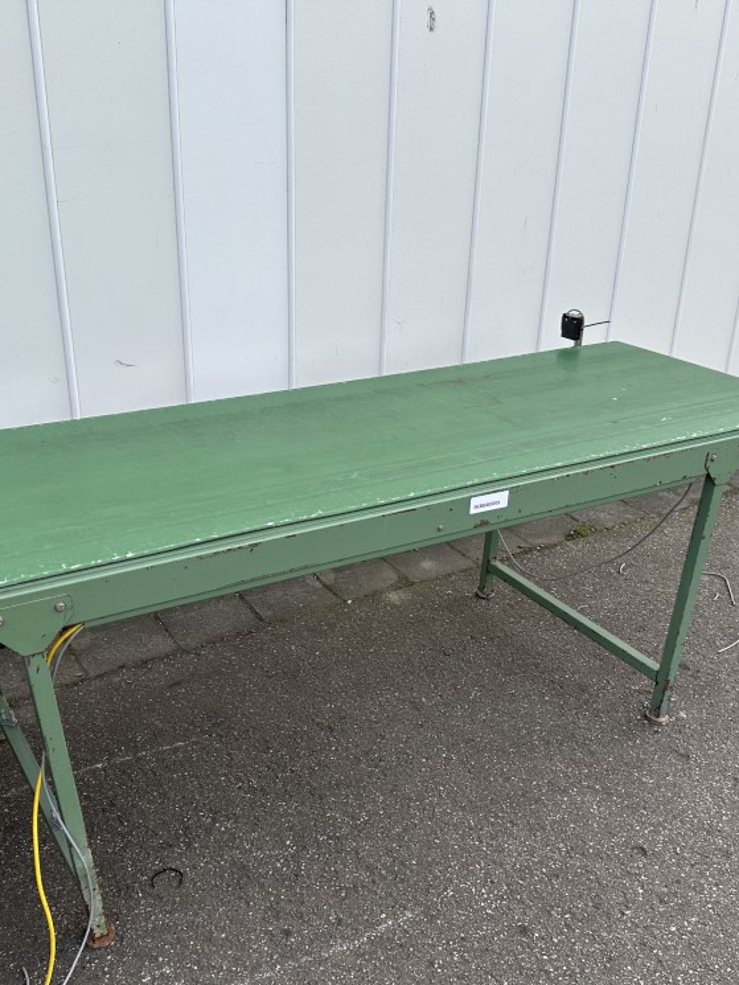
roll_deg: -0.6
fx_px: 939
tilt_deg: -22.7
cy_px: 506
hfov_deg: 42.9
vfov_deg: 55.3
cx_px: 336
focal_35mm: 33
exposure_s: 1/601
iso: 80
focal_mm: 6.86
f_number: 1.78
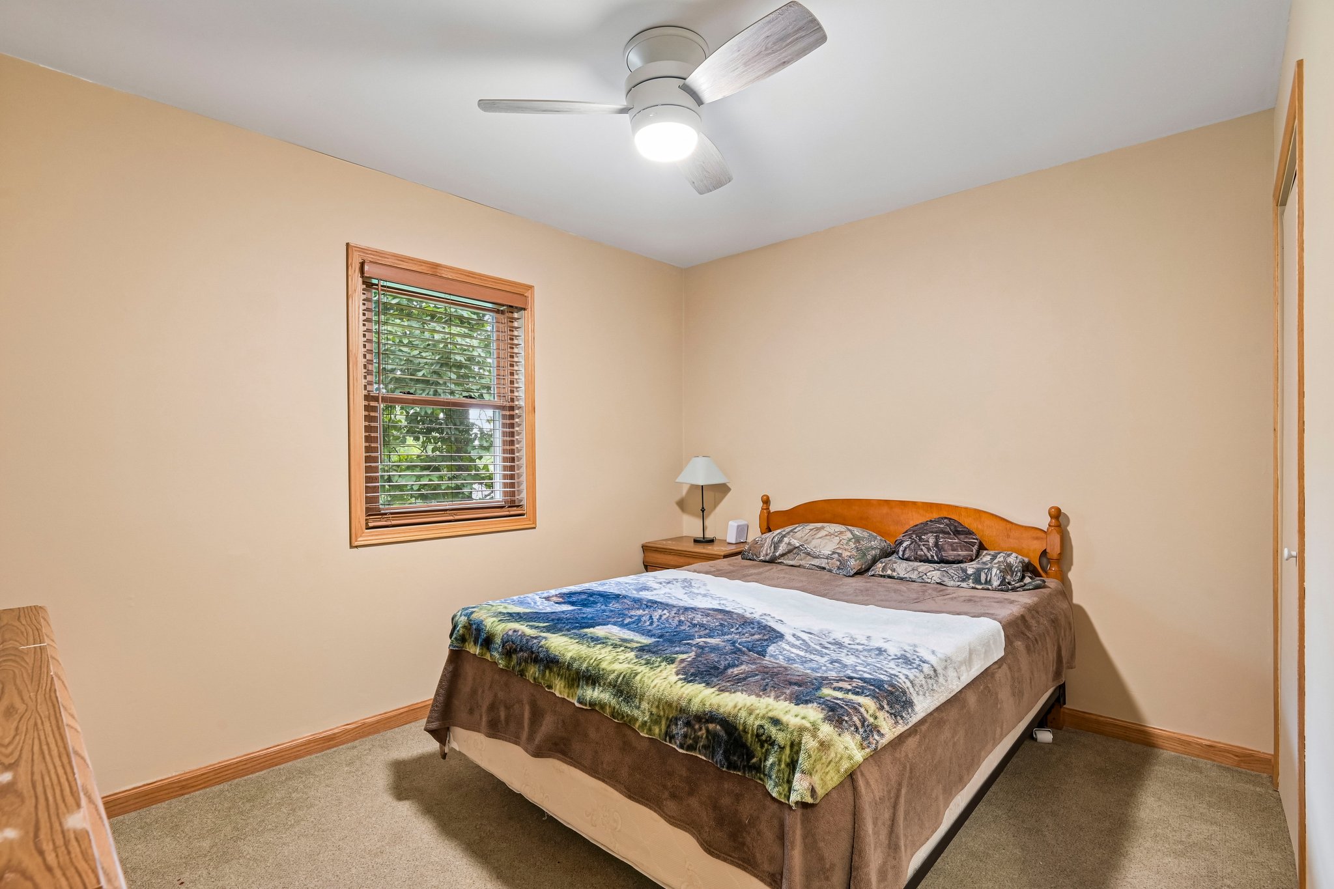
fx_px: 593
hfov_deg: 96.7
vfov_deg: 73.7
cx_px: 667
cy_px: 444
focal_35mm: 16
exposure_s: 1/4
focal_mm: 16
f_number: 8
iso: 400
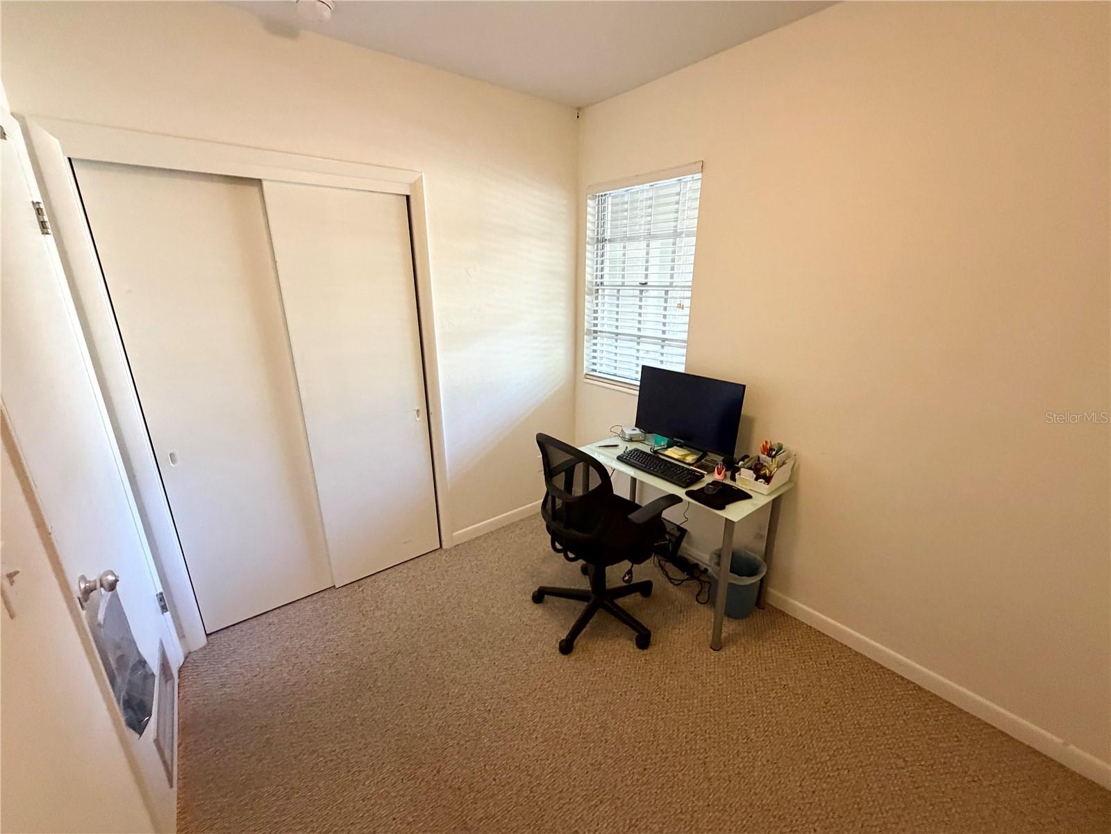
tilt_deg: -16.7
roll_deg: +0.5
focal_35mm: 14
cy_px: 417
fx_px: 449
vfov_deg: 85.7
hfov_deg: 102.1
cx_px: 556
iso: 400
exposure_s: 1/60
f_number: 2.2
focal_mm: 2.22
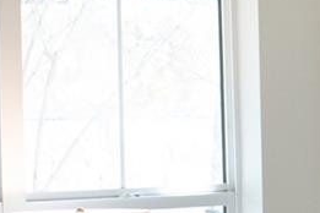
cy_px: 83
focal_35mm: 275
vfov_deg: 5.0
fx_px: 2444
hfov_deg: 7.3
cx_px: 602
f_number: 4
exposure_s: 1/160
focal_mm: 35
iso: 1250
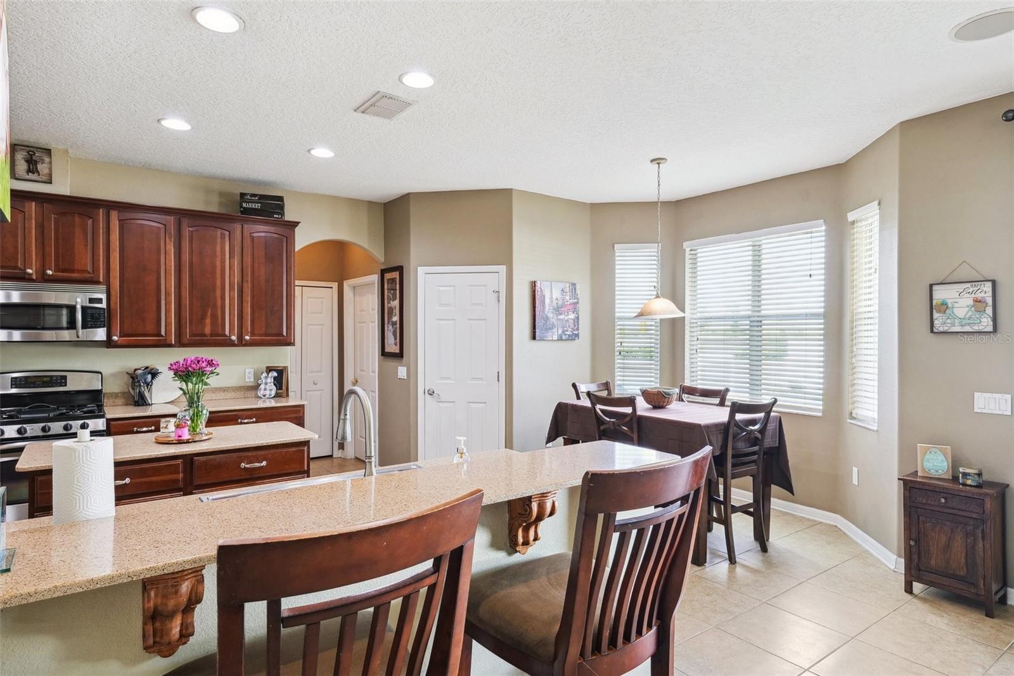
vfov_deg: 61.9
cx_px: 507
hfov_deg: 84.0
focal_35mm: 20
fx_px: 563
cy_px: 338
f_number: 8
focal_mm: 20
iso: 400
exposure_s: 1/13
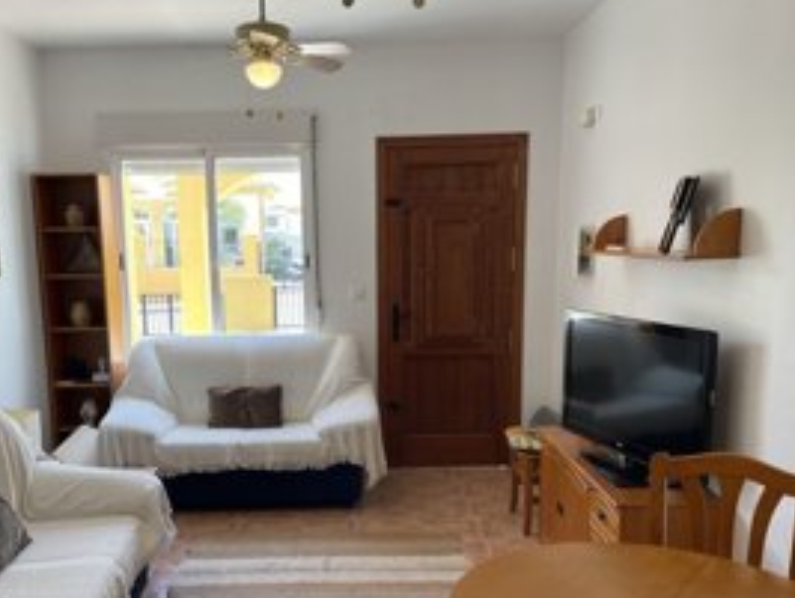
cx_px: 333
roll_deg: +1.4
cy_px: 363
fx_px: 805
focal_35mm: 35
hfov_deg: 52.3
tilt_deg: -9.6
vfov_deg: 40.6
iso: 32
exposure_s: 1/108
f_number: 1.6
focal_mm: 4.2
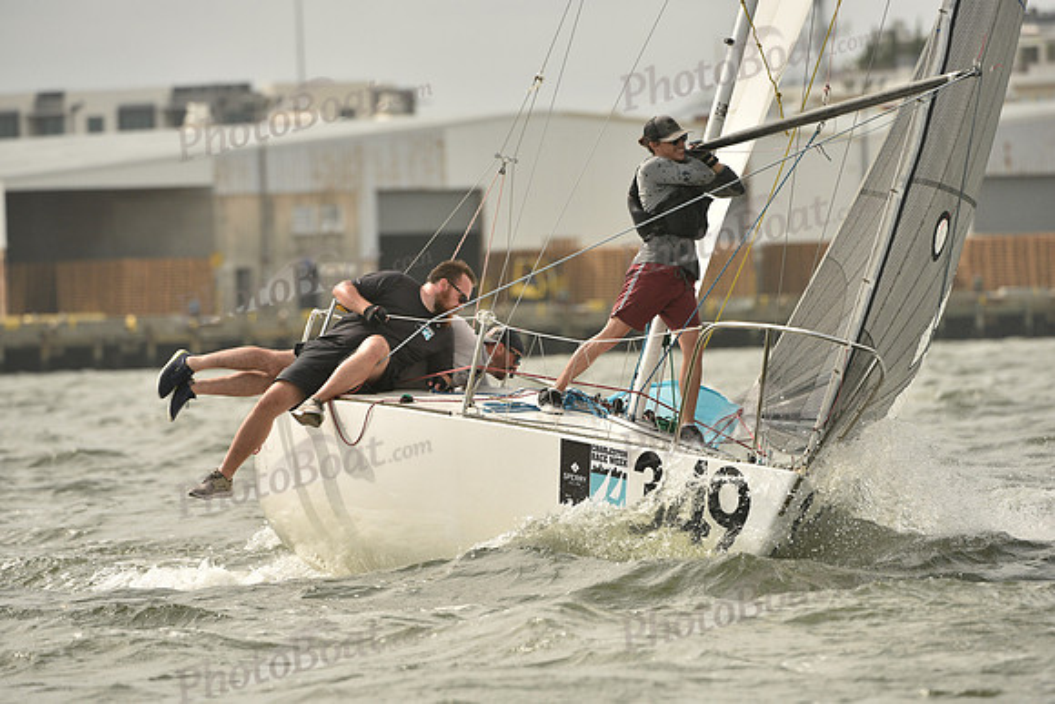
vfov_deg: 4.6
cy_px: 352
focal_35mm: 300
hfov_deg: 6.9
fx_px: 8793
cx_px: 528
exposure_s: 1/1250
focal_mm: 300
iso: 320
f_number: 6.3
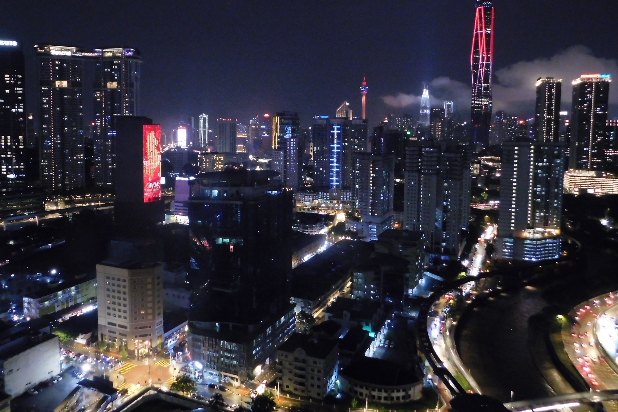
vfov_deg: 44.8
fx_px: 498
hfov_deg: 63.4
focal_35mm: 29
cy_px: 168
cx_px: 267
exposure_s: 1/15
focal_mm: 4
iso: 1600
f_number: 3
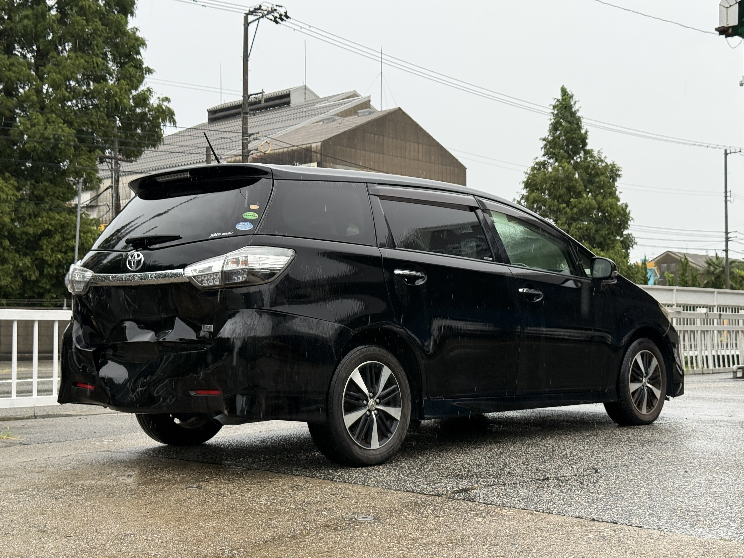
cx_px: 372
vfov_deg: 30.3
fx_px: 1032
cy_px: 279
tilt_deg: +2.8
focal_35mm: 48
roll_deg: -0.1
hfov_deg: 39.7
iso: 80
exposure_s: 1/392
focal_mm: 6.76
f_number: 1.78
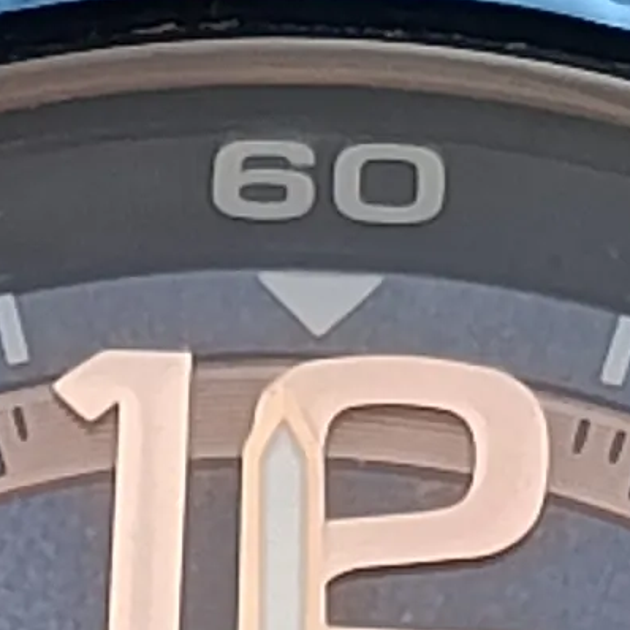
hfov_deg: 4.1
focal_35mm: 426
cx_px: 293
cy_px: 2082
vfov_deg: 4.0
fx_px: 8772
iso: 346
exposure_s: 1/100
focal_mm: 5.24
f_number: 1.7
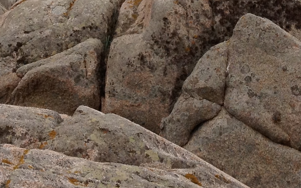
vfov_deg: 8.3
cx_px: 170
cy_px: -200
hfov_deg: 13.9
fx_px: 1231
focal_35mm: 150
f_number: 2.4
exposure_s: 1/1255
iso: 64
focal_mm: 4.28
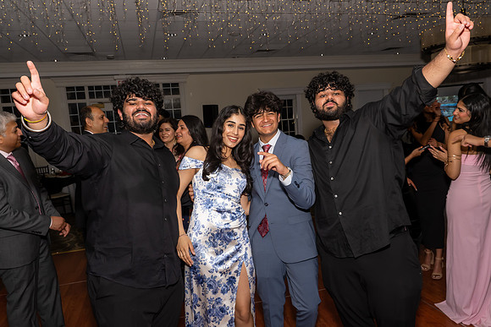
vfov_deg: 48.8
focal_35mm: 26
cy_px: 173
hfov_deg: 68.4
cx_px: 257
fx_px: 361
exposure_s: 1/250
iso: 640
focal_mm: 17
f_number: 8
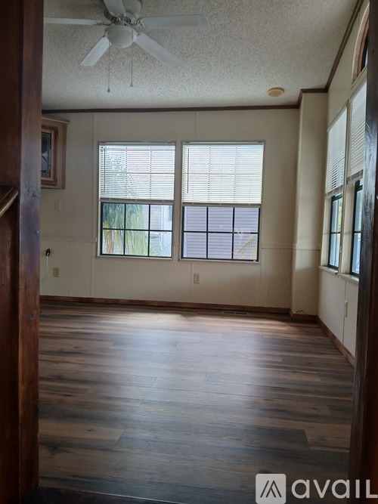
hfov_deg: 53.0
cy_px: 252
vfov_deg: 67.3
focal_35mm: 26
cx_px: 189
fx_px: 379
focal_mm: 3.98
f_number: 1.8
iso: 40
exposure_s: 1/60
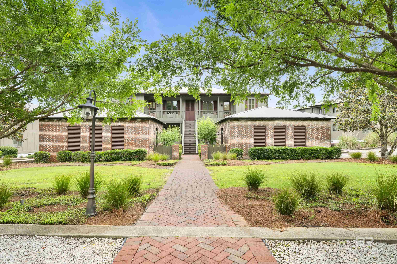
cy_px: 132
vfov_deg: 67.4
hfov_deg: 90.0
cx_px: 198
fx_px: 198
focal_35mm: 18
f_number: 11
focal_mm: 18
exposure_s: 1/125
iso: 400
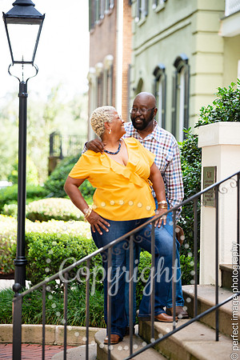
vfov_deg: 16.4
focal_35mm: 125
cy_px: 180
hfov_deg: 11.0
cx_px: 120
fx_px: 1250
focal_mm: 125
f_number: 2.8
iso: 640
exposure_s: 1/1250
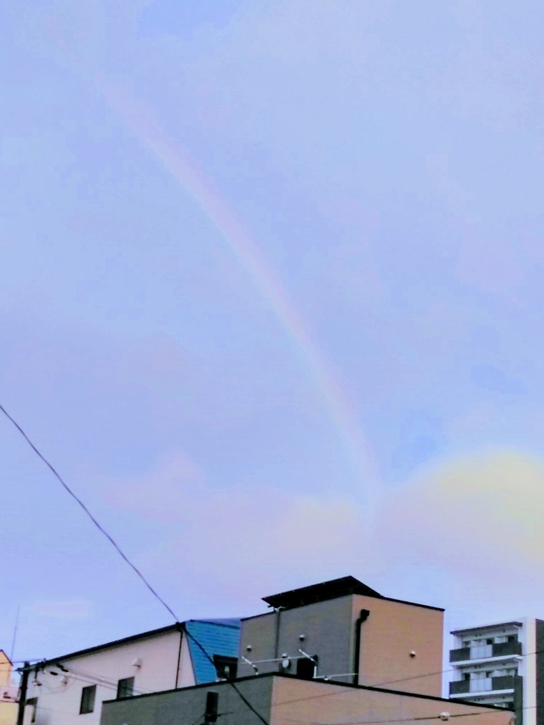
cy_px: 362
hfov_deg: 53.1
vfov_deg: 67.3
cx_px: 272
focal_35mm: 26
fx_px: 545
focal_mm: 3.46
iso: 43
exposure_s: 1/30
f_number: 2.2
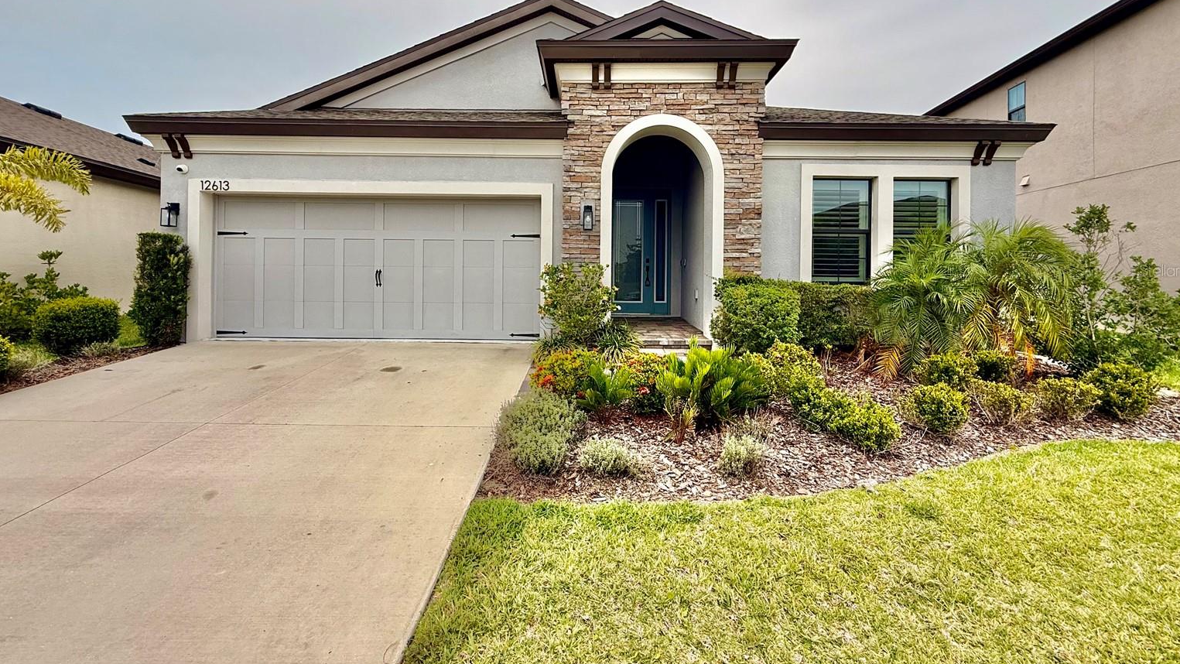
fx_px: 501
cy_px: 270
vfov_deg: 66.5
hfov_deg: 99.4
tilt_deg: +0.9
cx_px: 593
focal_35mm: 16
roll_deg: -1.0
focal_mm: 2.22
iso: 50
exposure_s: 1/888
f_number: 2.2
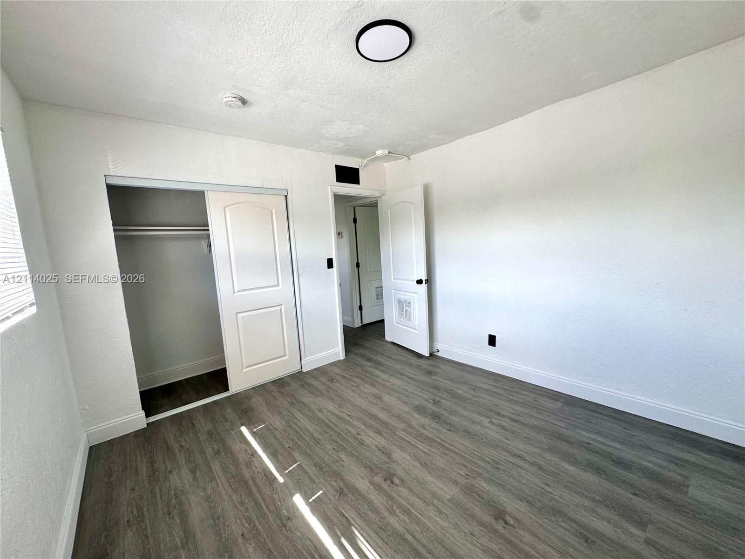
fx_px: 301
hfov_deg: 102.1
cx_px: 372
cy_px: 280
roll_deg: +3.7
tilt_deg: -7.4
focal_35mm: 14
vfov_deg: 85.7
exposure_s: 1/99
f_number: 2.2
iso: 64
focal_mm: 2.22
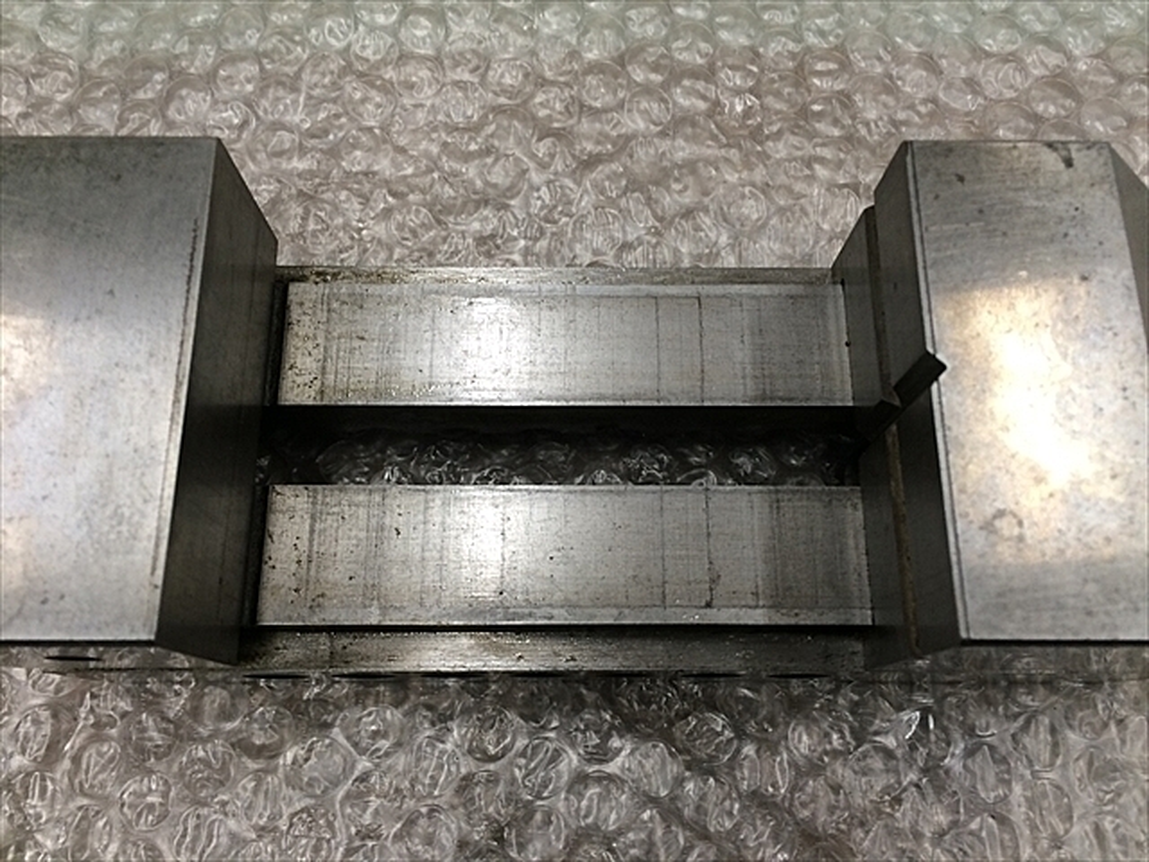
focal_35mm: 29
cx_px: 574
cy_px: 431
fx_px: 963
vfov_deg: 48.2
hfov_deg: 61.7
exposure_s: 1/30
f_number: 2.2
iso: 80
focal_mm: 4.15
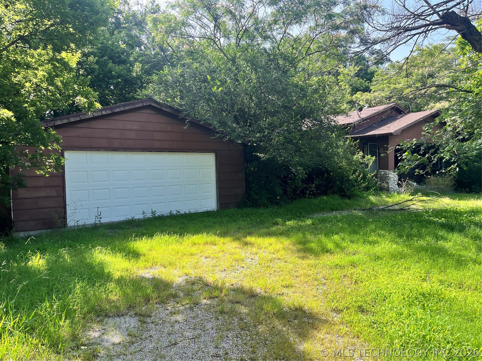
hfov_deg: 67.3
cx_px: 241
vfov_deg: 53.1
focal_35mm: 26
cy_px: 180
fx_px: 362
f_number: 1.6
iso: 50
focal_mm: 5.1
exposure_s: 1/653
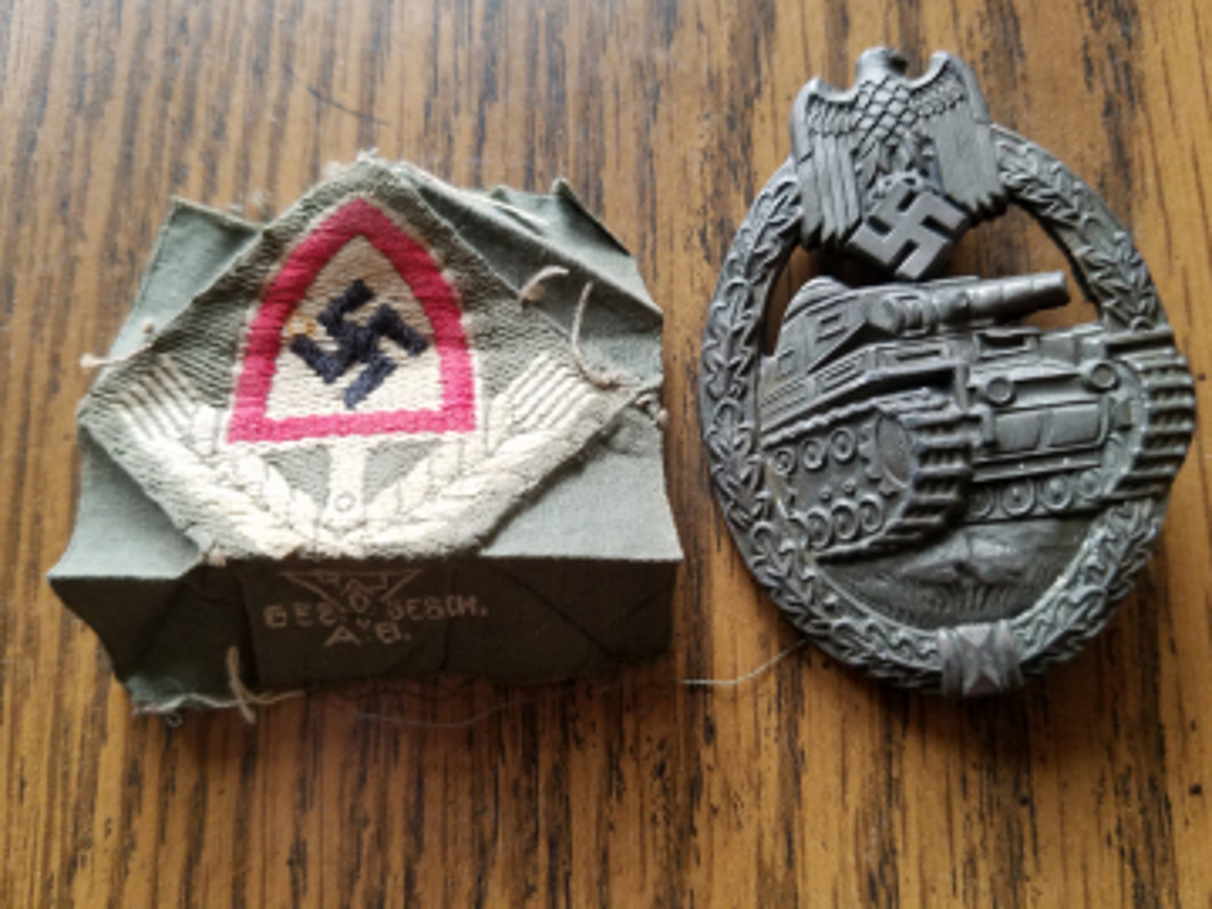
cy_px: 454
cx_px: 606
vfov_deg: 53.1
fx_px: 910
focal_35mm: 26
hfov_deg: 67.3
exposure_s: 1/40
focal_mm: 4.2
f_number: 1.7
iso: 160
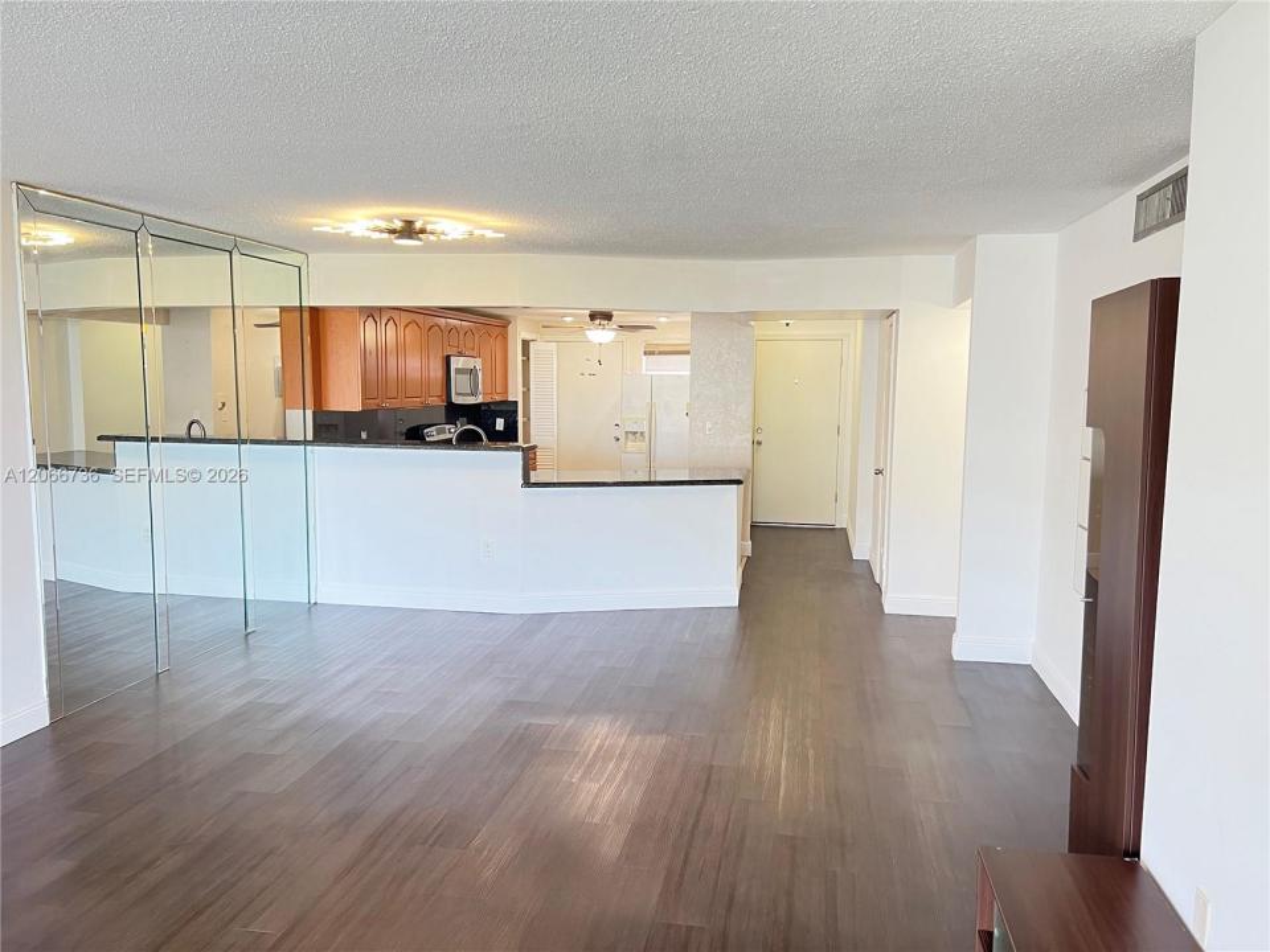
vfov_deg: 53.1
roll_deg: -1.5
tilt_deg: -8.6
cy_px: 476
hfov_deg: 67.3
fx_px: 954
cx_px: 635
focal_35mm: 26
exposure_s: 1/60
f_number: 1.5
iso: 125
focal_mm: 5.7
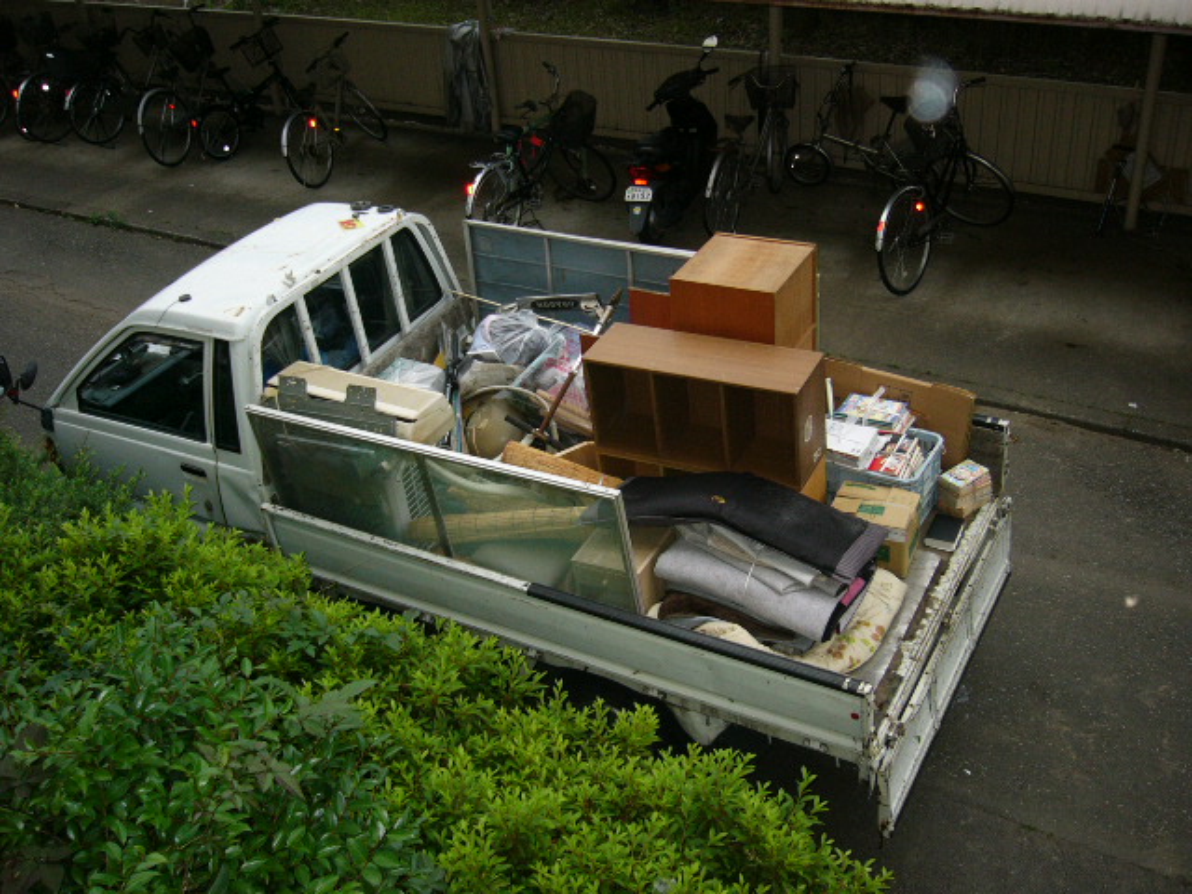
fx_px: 1205
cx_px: 596
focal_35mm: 35
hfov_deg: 52.6
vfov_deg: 40.7
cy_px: 447
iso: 100
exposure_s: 1/160
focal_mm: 5.8
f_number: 2.8
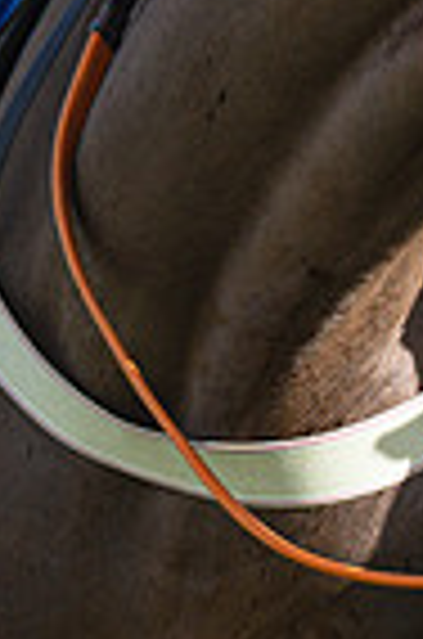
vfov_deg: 2.8
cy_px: 191
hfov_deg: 1.8
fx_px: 13052
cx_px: 1463
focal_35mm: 737
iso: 160
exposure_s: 1/2000
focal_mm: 87
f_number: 2.8
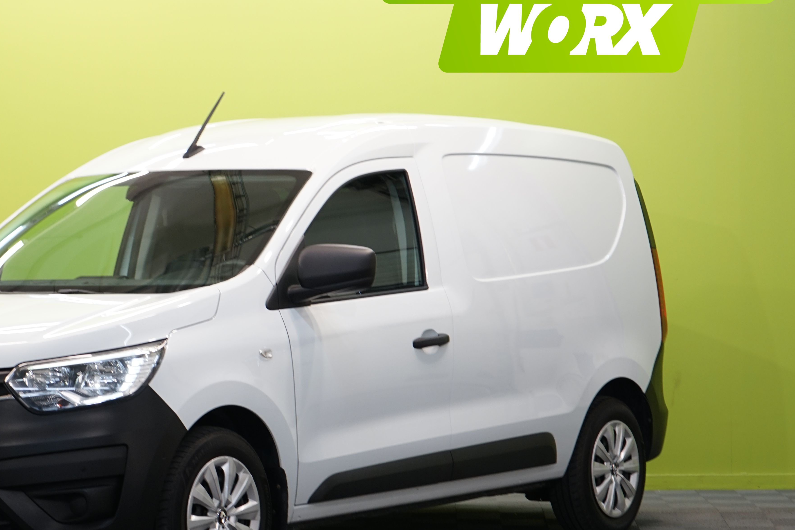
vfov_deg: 11.7
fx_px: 2584
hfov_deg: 17.4
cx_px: 186
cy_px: 301
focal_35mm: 117
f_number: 5.6
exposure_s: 1/25
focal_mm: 69
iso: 320
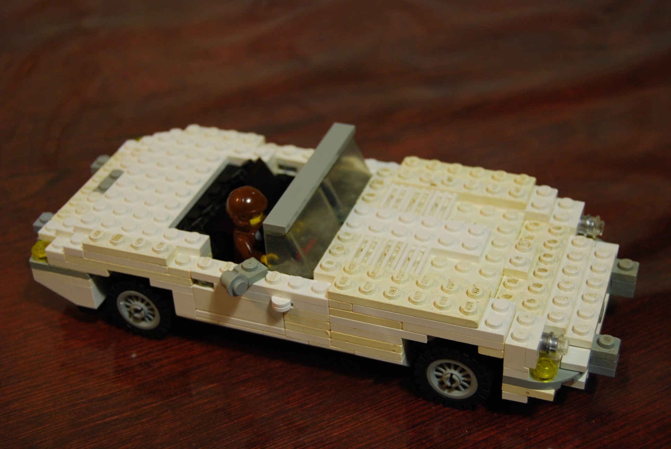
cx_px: 336
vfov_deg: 22.7
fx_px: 1120
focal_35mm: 60
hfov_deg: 33.4
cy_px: 224
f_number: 5
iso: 400
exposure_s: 1/8
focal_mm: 40
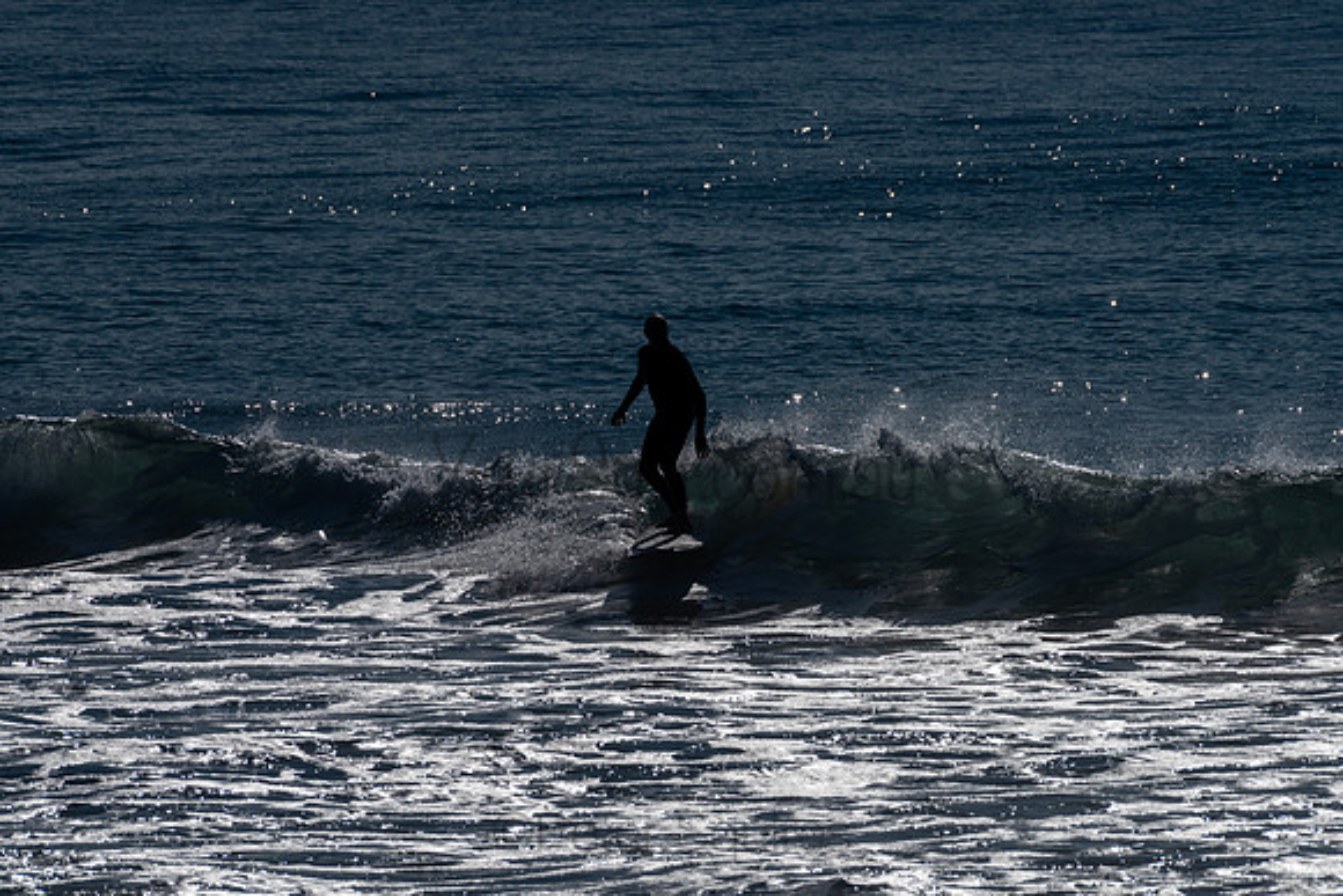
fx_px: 22334
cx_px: 687
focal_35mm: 599
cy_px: 438
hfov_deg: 3.4
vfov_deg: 2.3
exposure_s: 1/1000
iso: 64
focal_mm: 500
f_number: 14
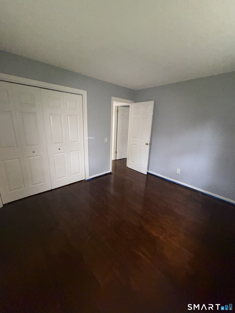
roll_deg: -2.2
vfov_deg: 102.1
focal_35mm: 14
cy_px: 156
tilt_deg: -15.3
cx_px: 118
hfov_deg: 85.7
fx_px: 127
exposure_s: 1/40
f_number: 2.2
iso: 400
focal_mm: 2.22
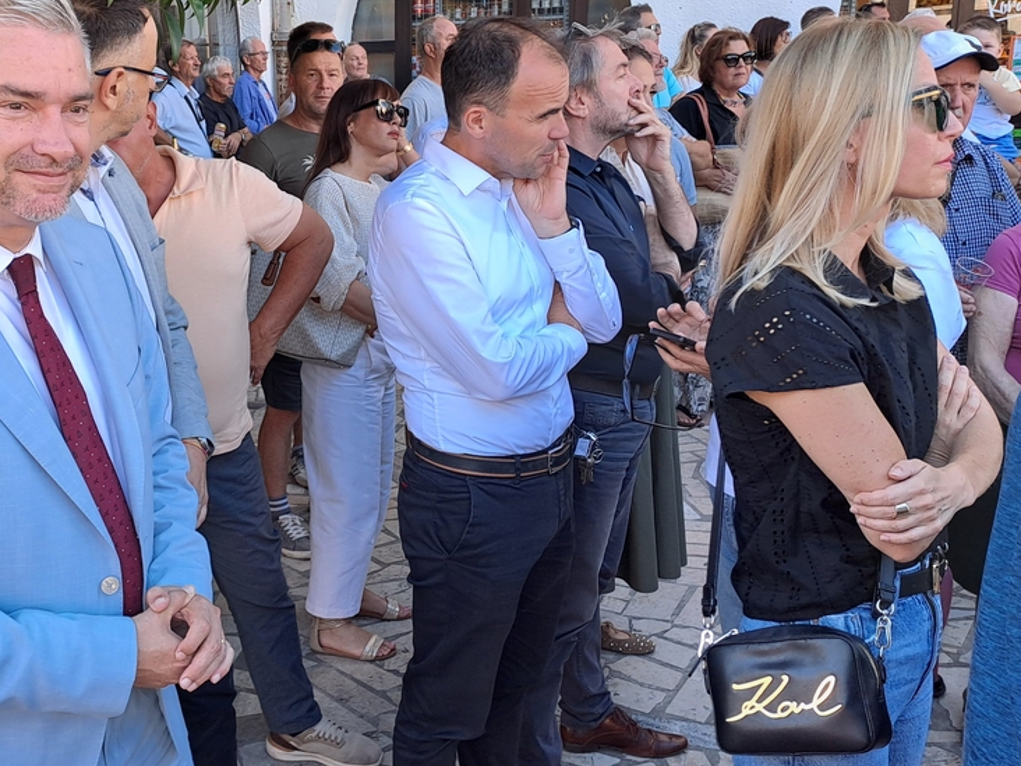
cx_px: 296
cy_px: 367
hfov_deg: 44.7
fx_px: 1209
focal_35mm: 41
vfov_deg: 35.1
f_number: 1.8
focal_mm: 4.65
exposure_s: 1/100
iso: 32
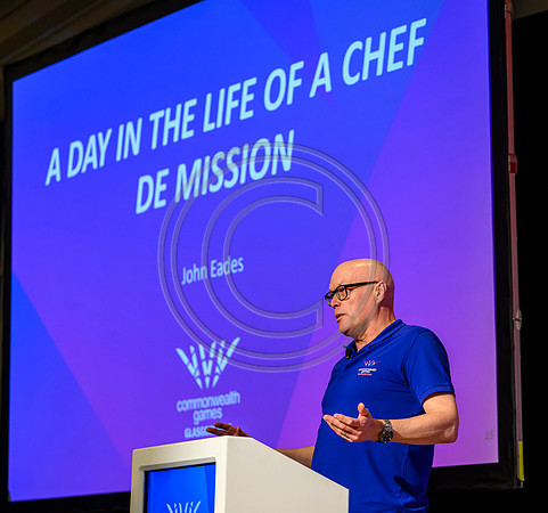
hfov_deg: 14.9
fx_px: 2094
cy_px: 256
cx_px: 339
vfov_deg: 14.0
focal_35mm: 121
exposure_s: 1/640
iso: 3200
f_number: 2.8
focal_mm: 98
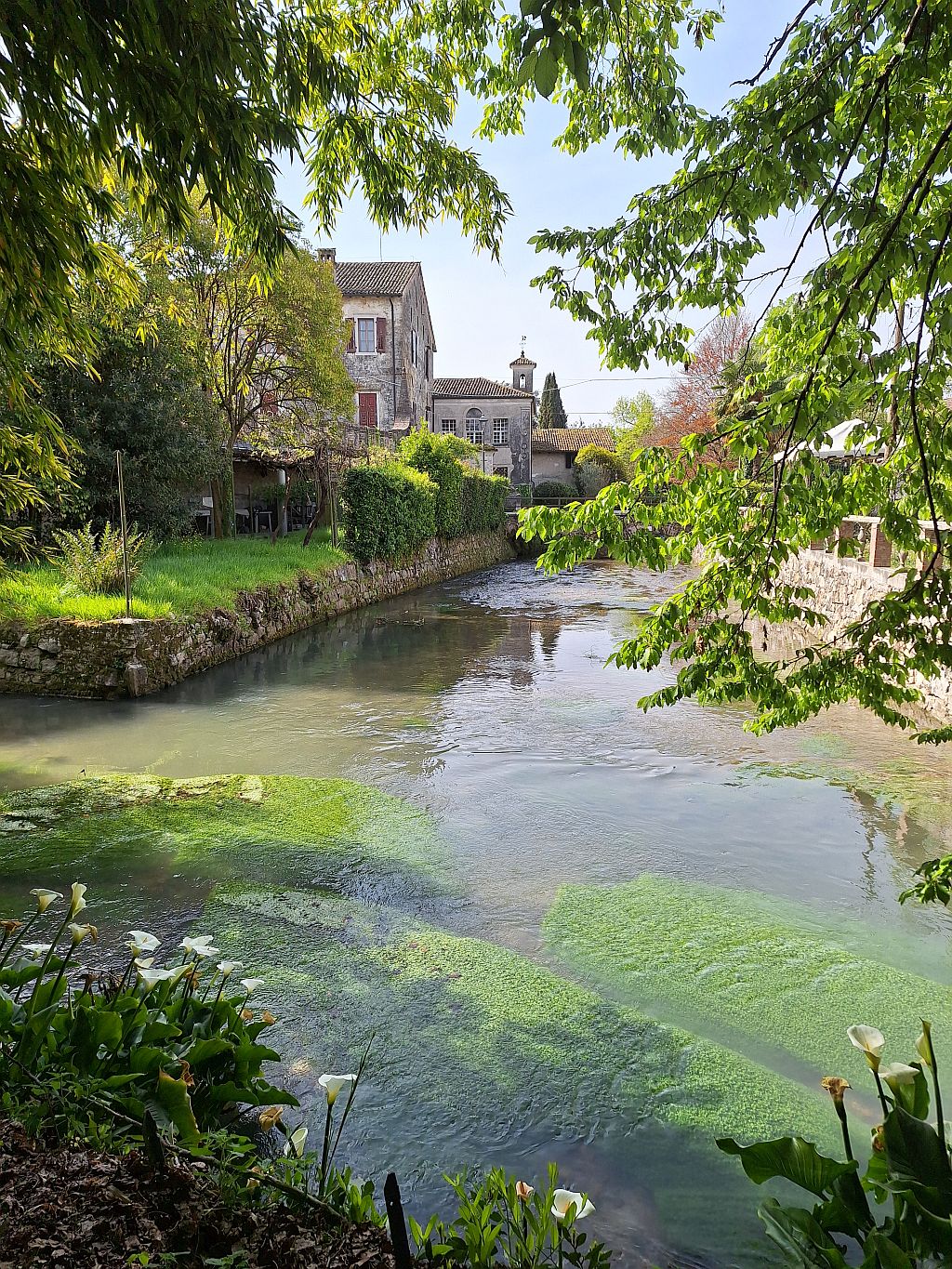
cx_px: 476
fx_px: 843
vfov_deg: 73.9
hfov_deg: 58.9
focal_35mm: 23
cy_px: 634
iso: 40
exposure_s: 1/1490
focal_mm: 5.54
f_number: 1.8
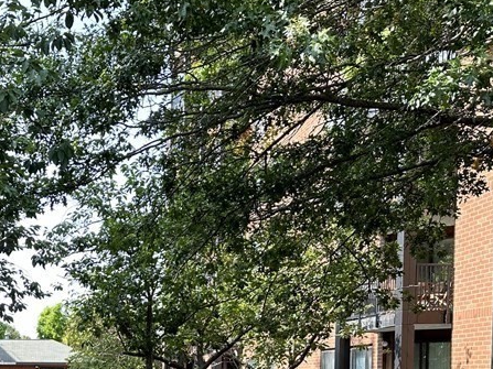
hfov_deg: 32.5
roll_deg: -0.9
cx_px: 14
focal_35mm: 55
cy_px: 410
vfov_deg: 24.7
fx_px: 783
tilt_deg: -2.9
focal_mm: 6.86
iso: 80
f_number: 1.78
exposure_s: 1/349
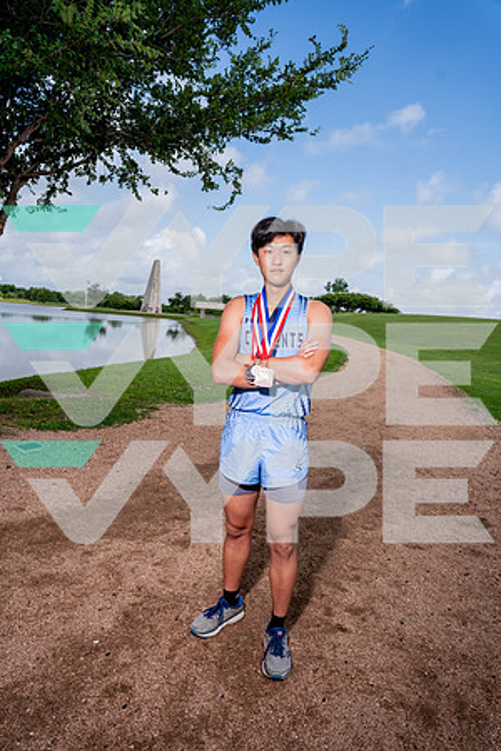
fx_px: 501
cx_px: 250
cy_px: 376
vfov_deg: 73.7
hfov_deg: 53.1
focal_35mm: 24
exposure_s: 1/640
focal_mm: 24
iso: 100
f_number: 5.6
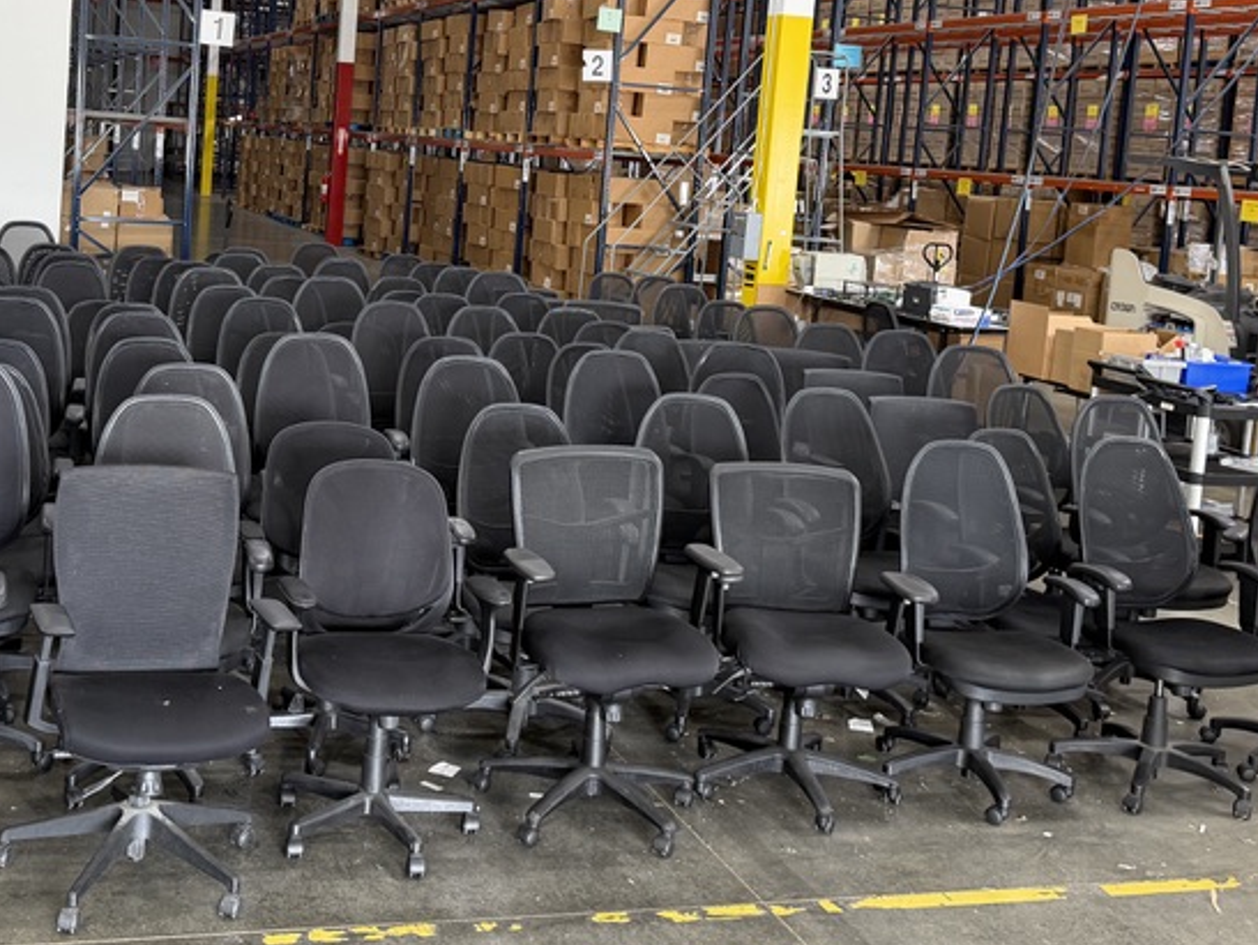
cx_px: 435
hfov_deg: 41.6
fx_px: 1636
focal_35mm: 45
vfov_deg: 31.8
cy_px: 281
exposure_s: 1/60
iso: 125
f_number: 1.78
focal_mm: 6.76
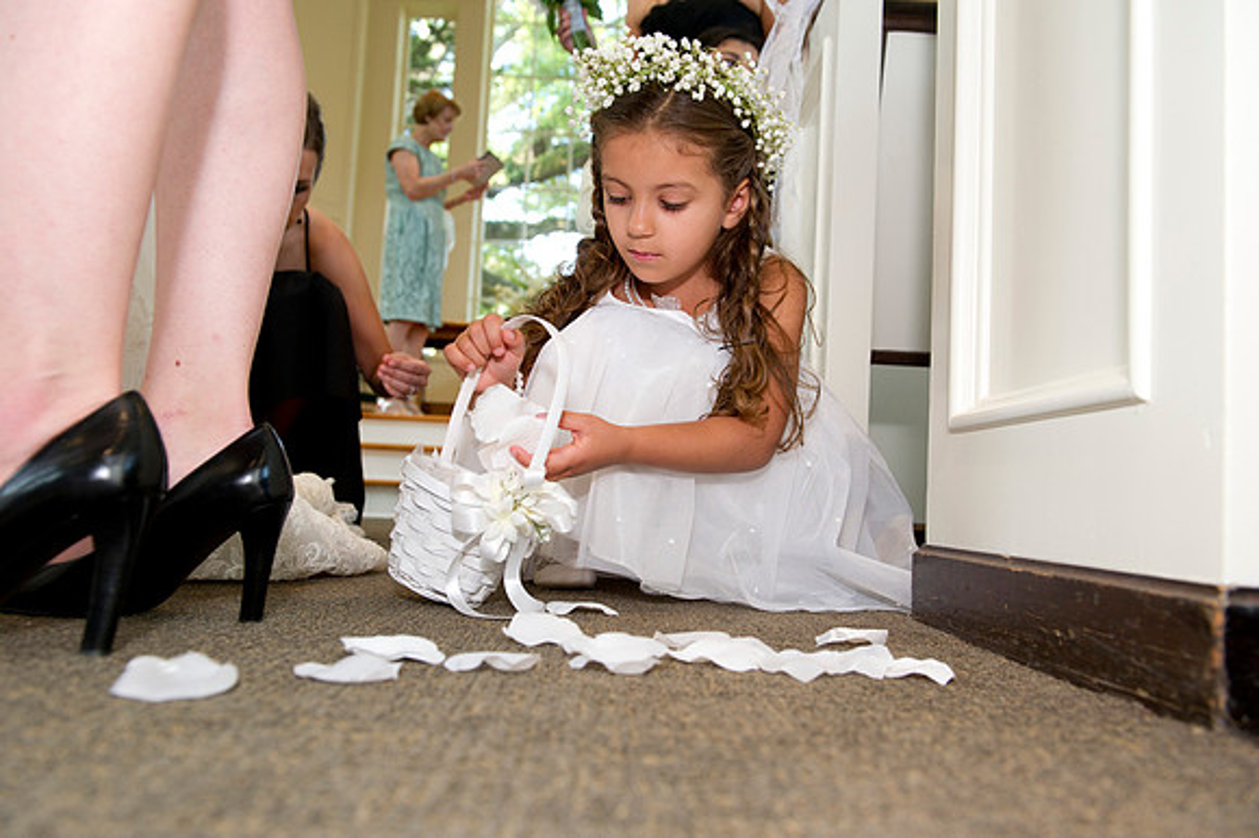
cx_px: 630
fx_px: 1083
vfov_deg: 42.3
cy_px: 419
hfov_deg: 60.3
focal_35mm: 31
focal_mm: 31
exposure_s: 1/160
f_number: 5
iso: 800
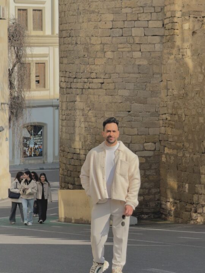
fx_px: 948
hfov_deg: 12.3
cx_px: 102
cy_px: 136
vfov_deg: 16.4
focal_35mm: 120
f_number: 2.8
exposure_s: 1/1318
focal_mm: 15.66
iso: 50
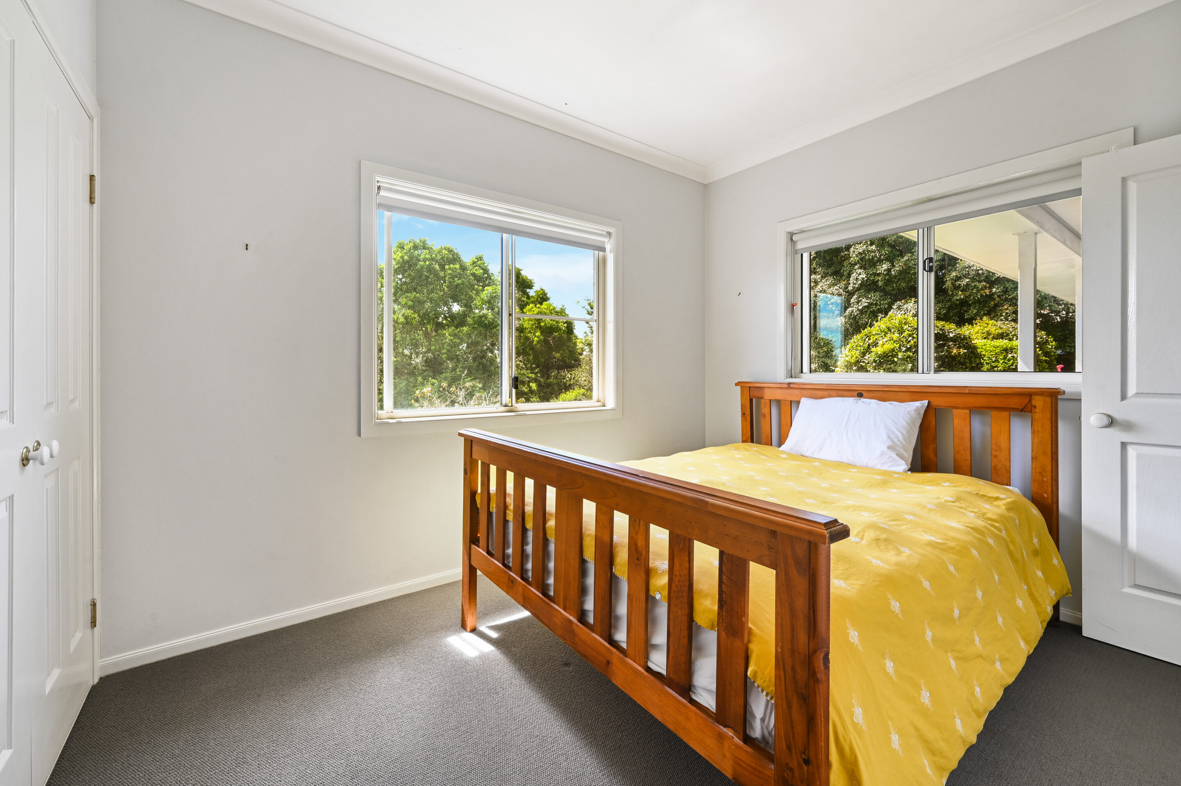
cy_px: 393
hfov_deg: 104.3
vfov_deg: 81.1
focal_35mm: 14
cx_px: 590
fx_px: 459
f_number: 11
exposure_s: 1/8
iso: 100
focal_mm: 14
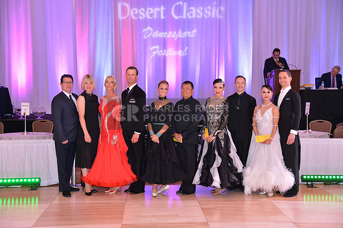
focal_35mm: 48
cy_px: 114
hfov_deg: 41.2
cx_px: 172
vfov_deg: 28.0
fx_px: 457
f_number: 4
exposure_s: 1/250
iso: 2000
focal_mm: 48
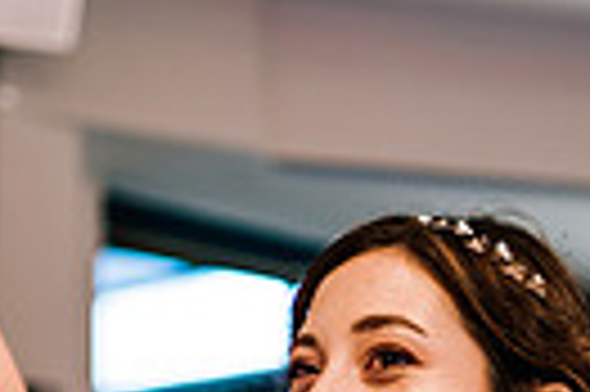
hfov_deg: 13.1
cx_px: 252
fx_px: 2570
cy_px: 399
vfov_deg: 8.7
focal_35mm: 157
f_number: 1.4
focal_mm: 35
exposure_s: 1/250
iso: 800
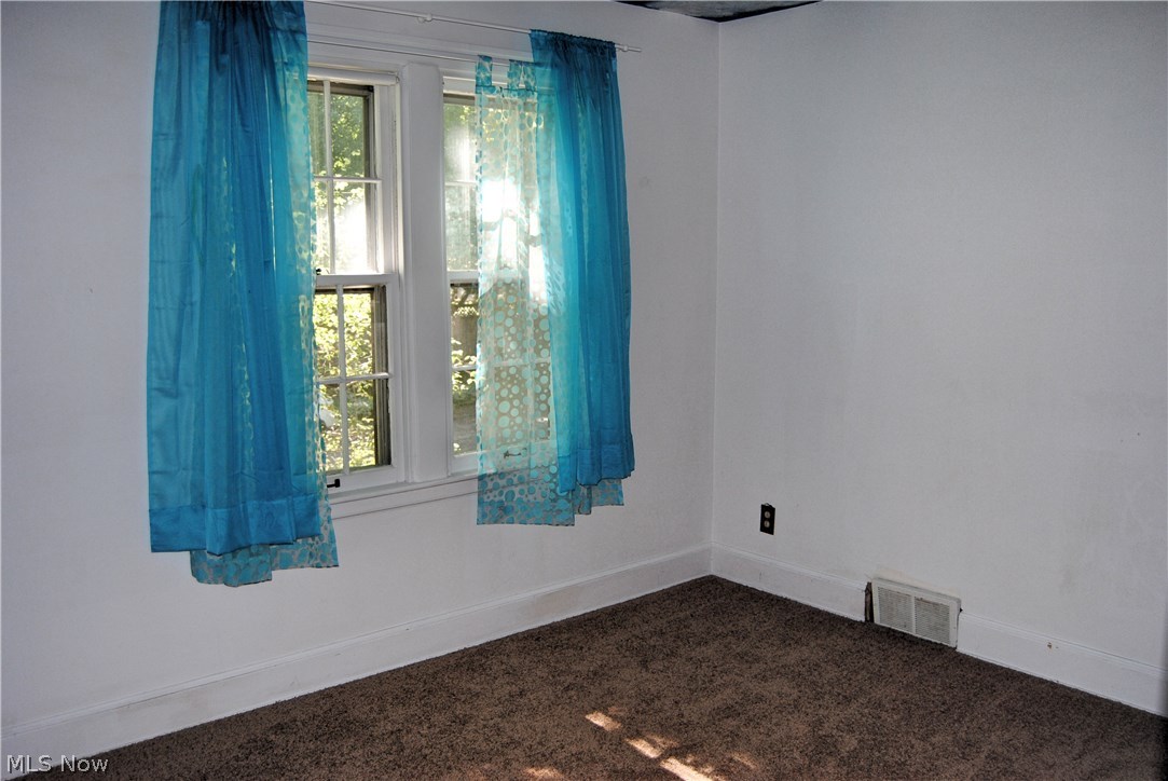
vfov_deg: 43.7
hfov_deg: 61.9
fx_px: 974
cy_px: 390
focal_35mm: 30
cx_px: 584
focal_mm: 20
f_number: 3.5
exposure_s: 1/60
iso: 200
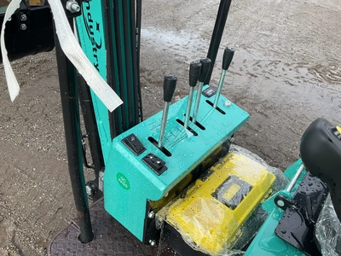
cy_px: 128
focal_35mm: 29
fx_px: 286
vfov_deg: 48.2
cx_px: 170
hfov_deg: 61.7
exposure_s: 1/674
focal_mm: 3
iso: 25
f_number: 1.8
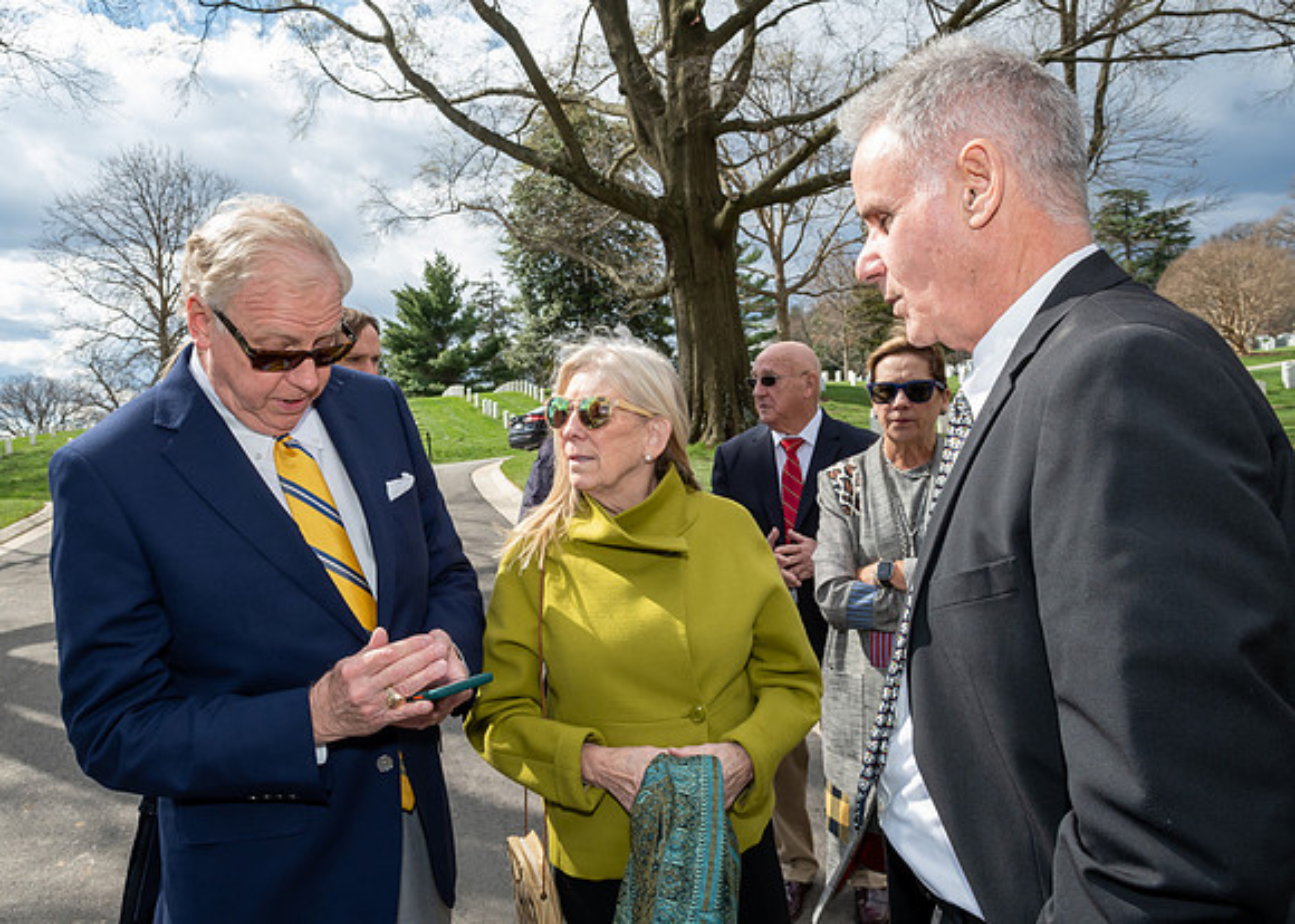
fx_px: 983
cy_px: 462
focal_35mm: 27
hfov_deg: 66.7
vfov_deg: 50.4
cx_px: 605
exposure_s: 1/250
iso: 320
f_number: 10
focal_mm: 17
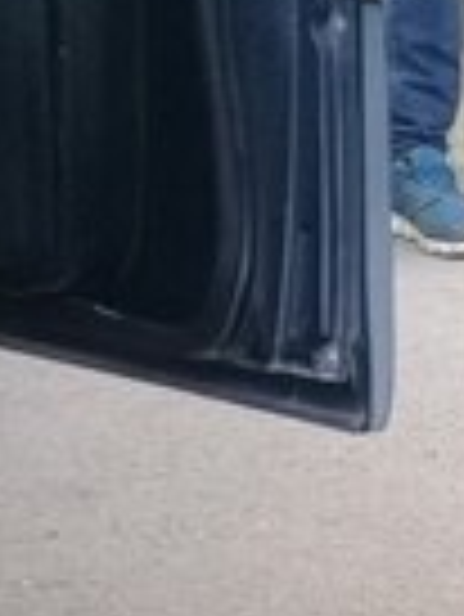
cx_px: 752
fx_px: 1999
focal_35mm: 112
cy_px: 1048
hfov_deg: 12.4
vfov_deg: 15.5
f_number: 2.2
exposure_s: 1/100
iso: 100
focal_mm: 3.3
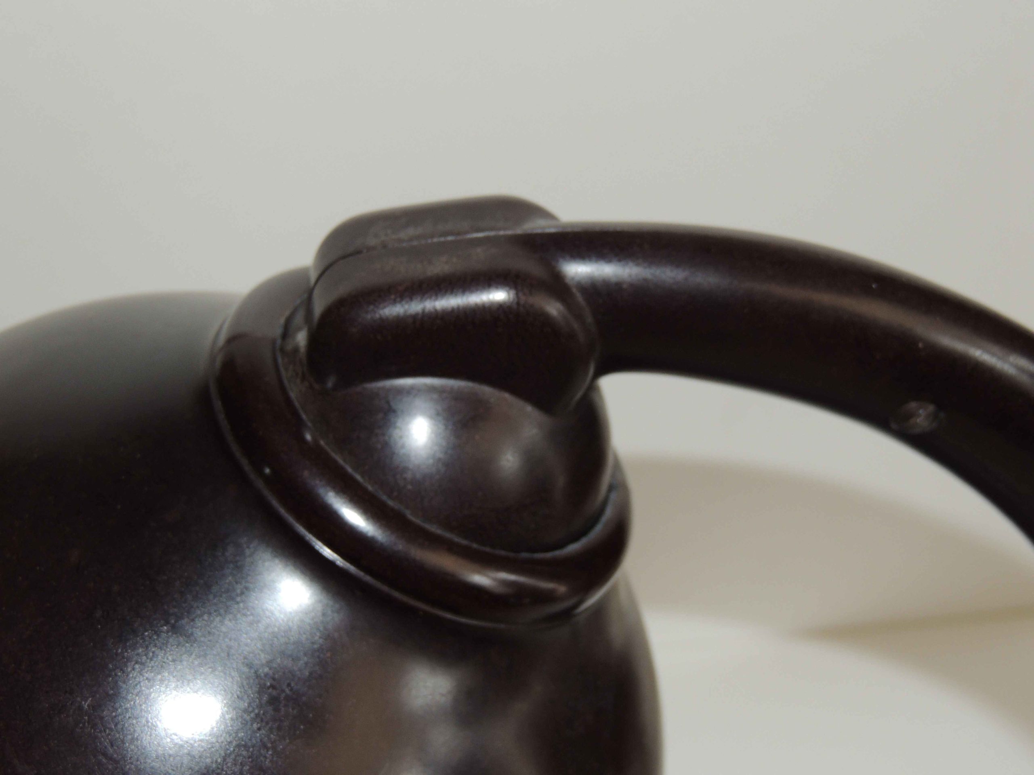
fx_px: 2240
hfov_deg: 26.0
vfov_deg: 19.6
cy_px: 388
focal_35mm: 75
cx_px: 517
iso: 200
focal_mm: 13.3
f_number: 3.9
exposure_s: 1/60
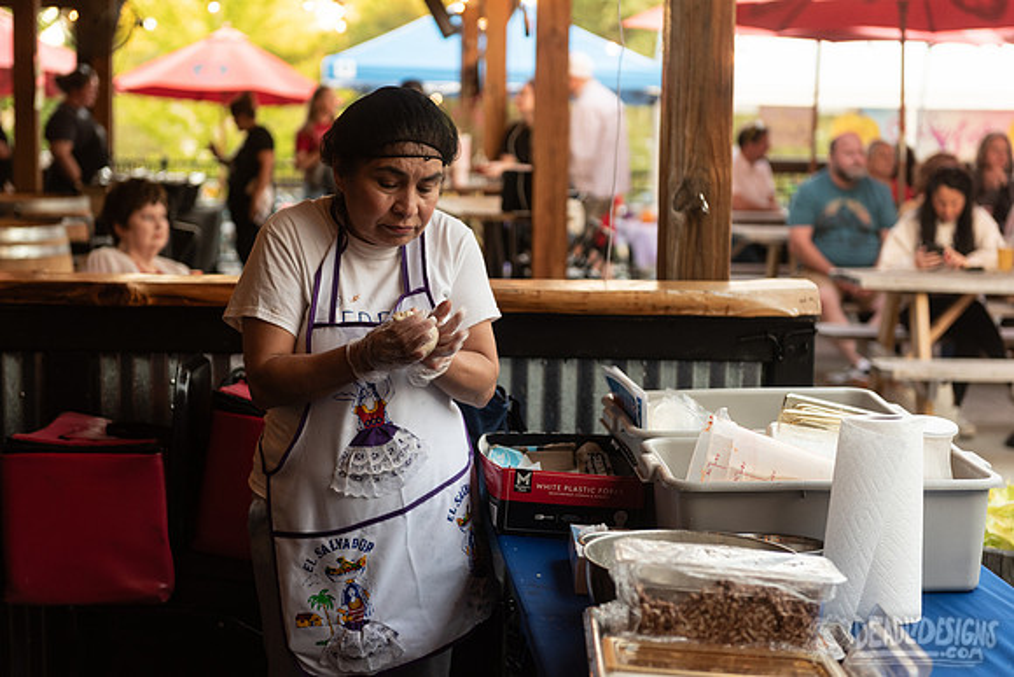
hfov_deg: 27.4
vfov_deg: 18.5
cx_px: 479
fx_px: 2079
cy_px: 330
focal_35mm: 74
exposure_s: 1/80
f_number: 3.5
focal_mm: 70
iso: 500
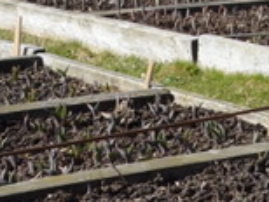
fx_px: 1463
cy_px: -340
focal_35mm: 188
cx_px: 756
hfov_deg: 8.9
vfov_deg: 7.3
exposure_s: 1/500
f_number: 11
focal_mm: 21
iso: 800
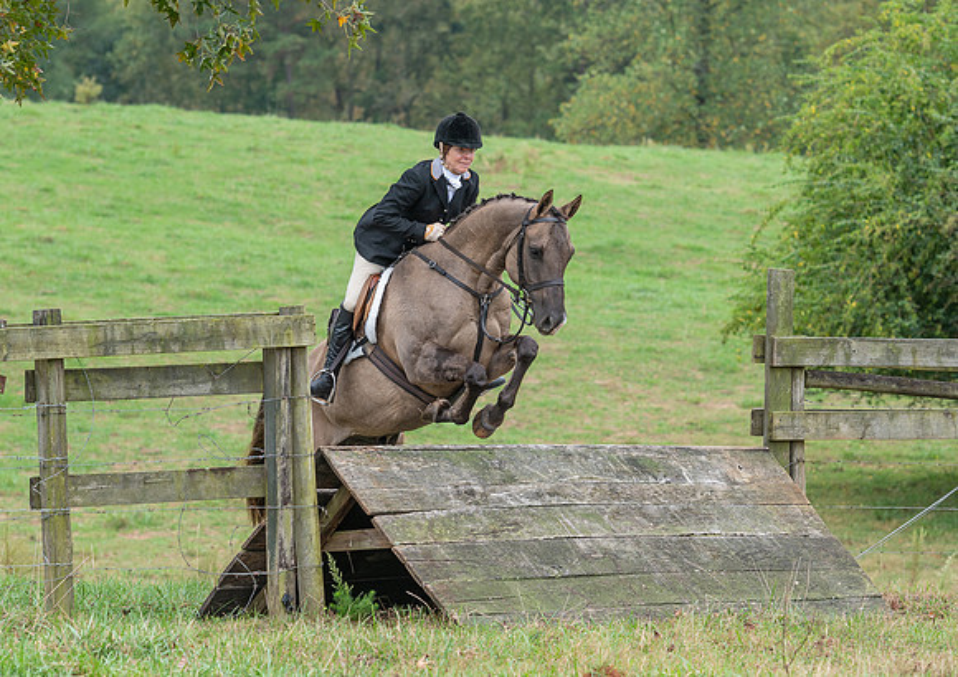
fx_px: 4391
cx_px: 493
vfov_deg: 8.8
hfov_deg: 12.5
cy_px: 341
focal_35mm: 162
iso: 640
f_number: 4
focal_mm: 122
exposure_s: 1/500
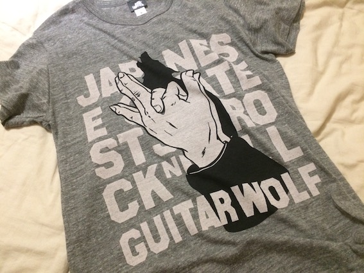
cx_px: 182
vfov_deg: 48.2
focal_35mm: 29
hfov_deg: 61.7
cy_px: 136
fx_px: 305
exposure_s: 1/15
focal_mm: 4.15
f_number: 2.2
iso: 320
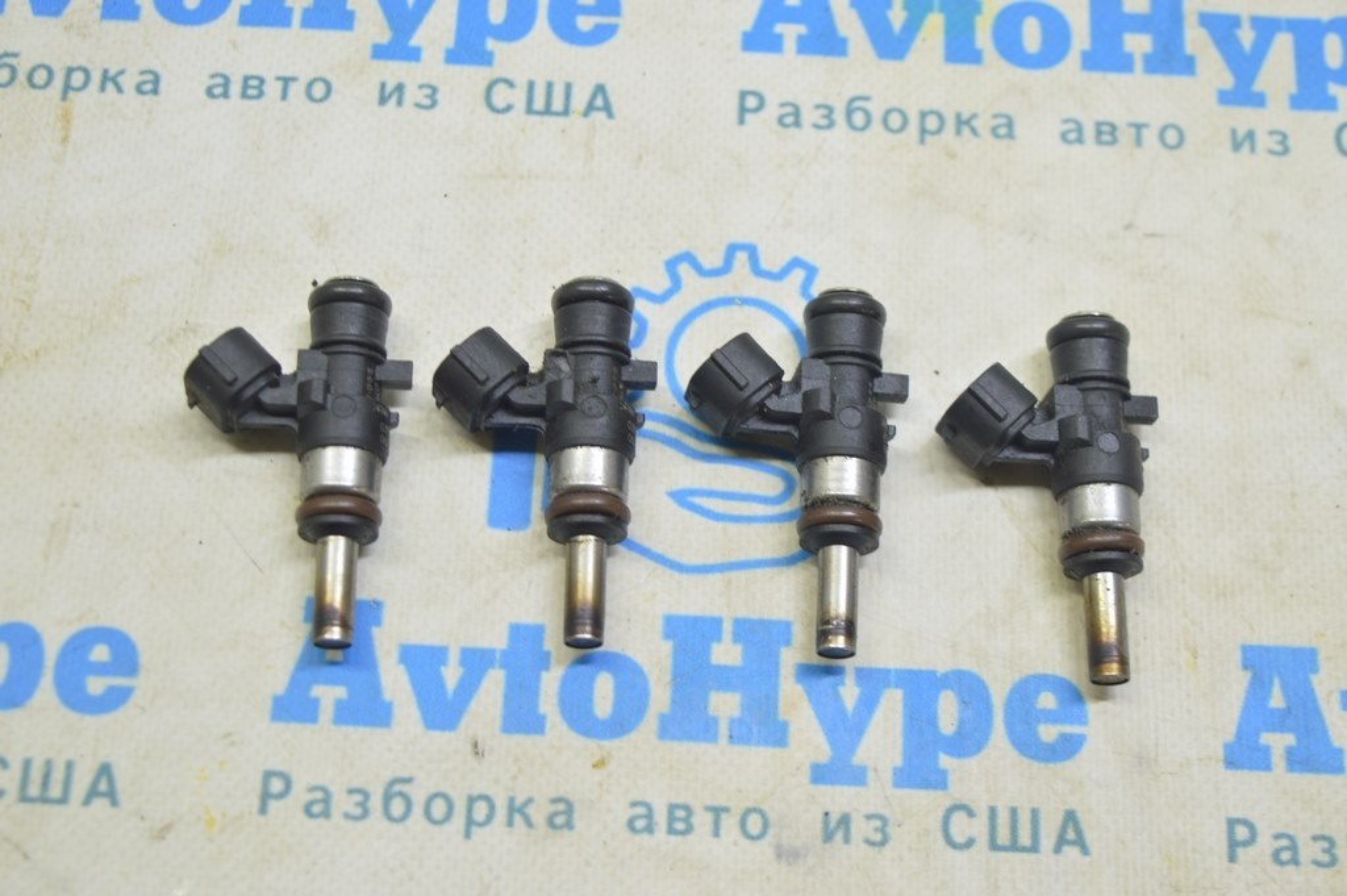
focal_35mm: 60
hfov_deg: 33.4
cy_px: 448
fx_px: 2243
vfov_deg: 22.6
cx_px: 674
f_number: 5.6
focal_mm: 40
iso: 400
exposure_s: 1/20
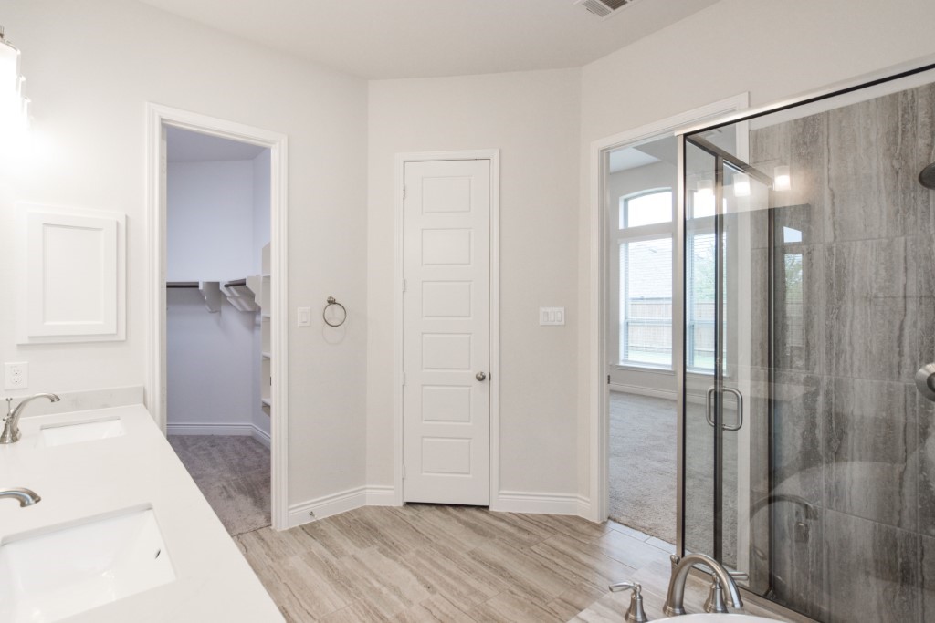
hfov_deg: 95.0
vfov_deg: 72.1
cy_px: 312
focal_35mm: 16
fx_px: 429
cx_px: 468
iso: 250
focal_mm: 11
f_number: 6.3
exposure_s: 1/40
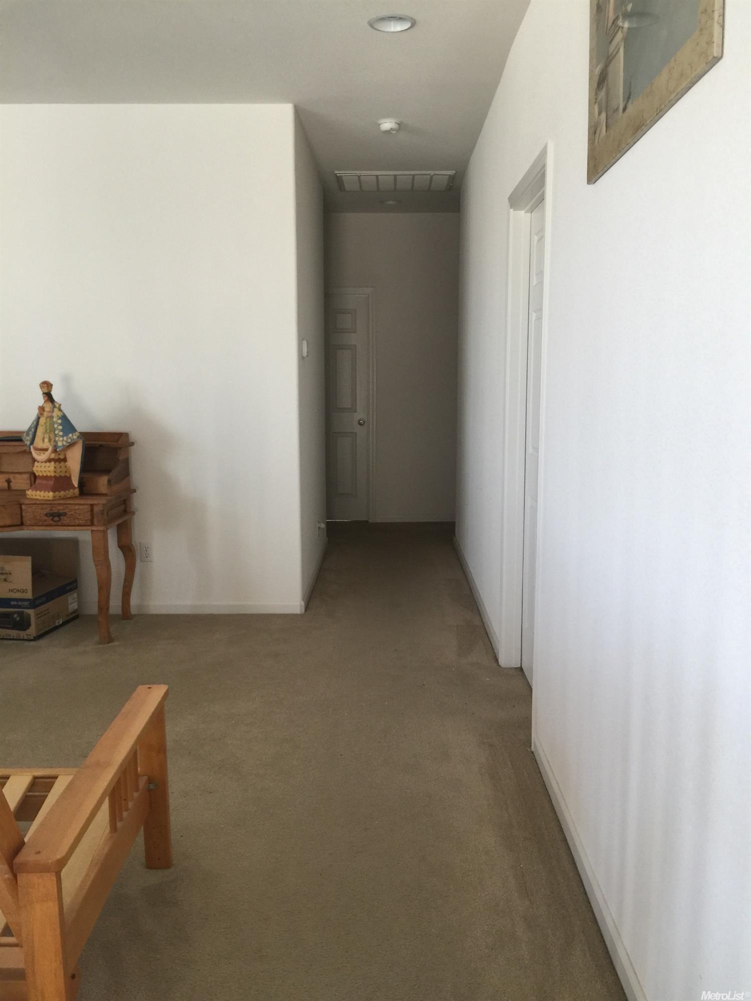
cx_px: 376
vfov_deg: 61.7
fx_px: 839
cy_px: 500
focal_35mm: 29
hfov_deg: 48.2
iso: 40
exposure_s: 1/30
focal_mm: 4.15
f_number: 2.2
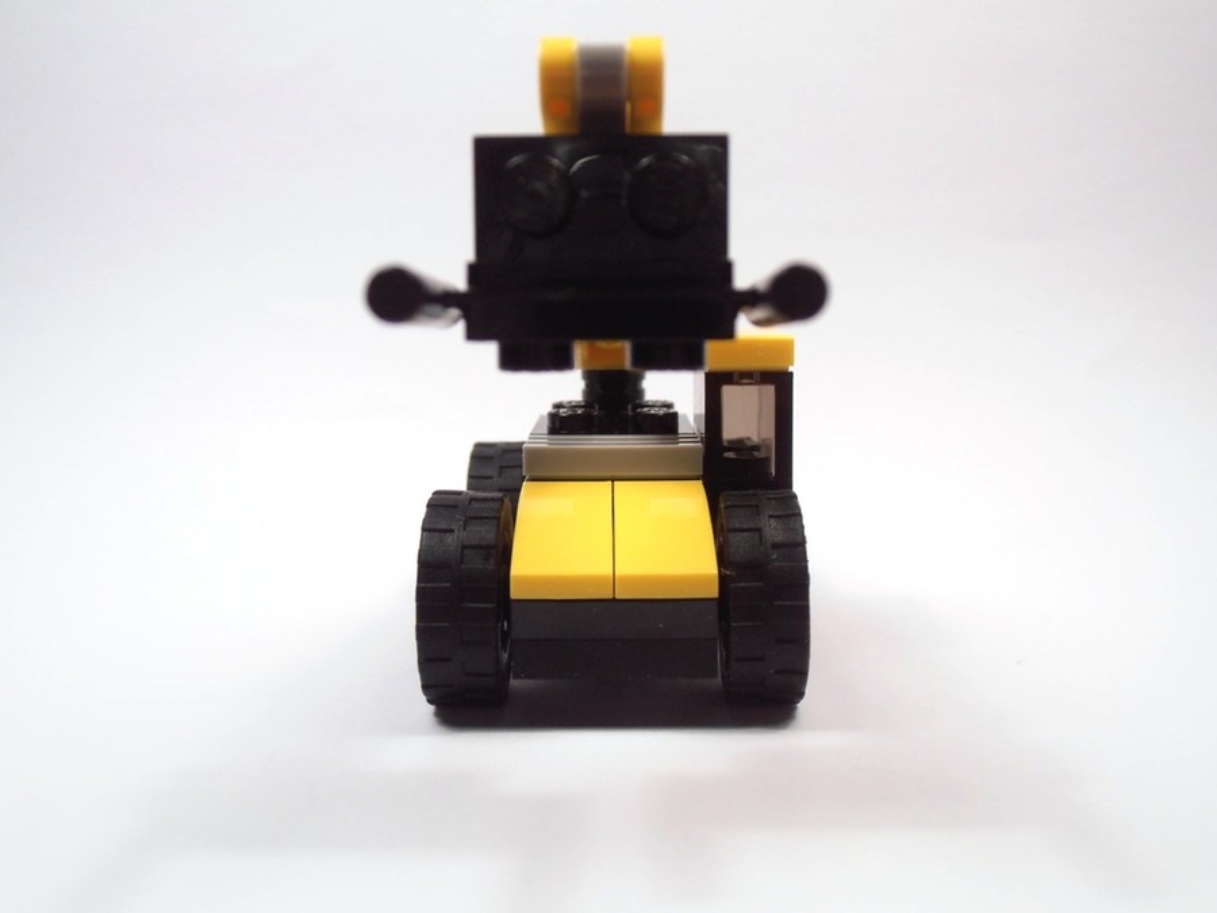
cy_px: 456
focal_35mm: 37
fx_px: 1301
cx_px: 608
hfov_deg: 50.1
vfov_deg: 38.7
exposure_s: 1/80
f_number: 3.9
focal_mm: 6.61
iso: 80
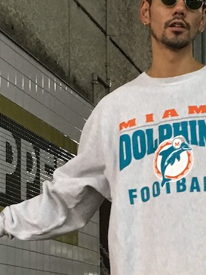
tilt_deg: +9.4
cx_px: 140
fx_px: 809
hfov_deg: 14.5
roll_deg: +1.5
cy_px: 210
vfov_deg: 19.1
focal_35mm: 102
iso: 200
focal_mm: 4.15
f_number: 2.2
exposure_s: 1/17
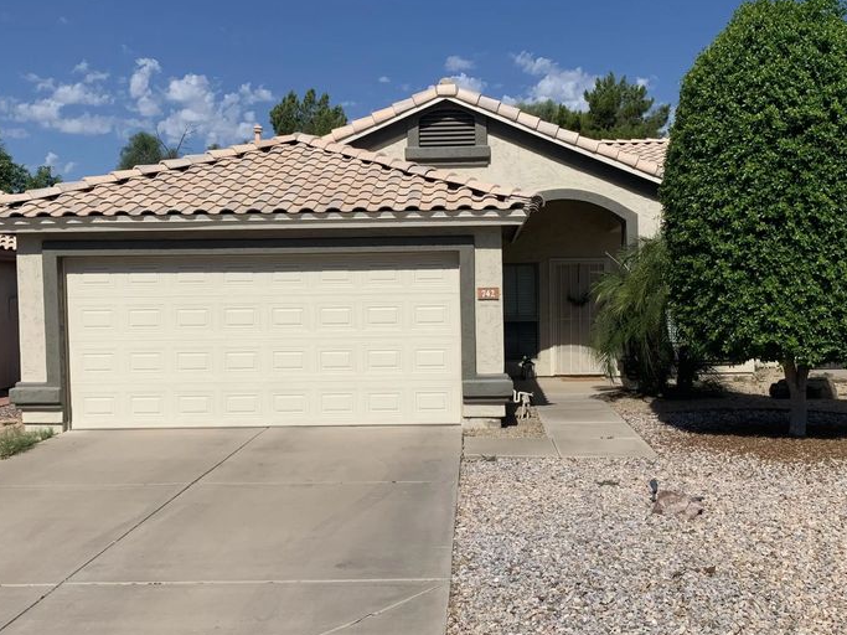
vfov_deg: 36.8
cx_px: 461
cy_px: 342
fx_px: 954
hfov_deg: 47.8
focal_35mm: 39
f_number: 1.8
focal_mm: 4.25
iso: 25
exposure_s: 1/4673
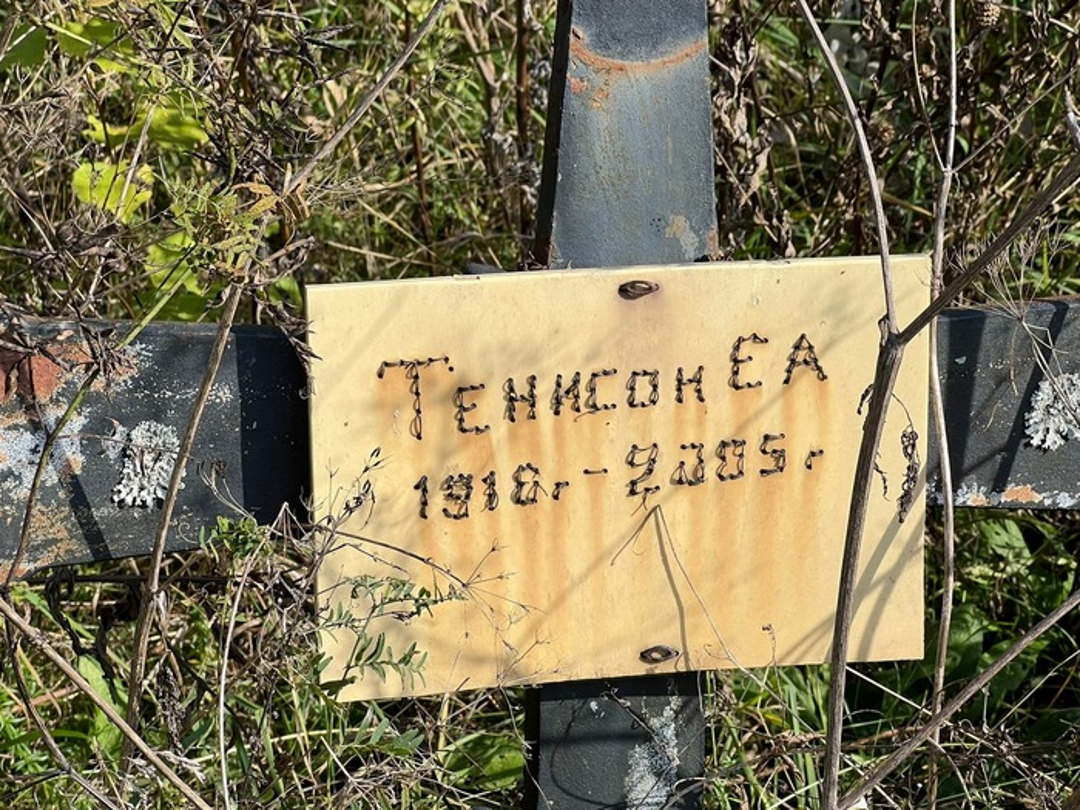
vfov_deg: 16.8
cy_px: 412
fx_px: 2746
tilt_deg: -31.1
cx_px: 603
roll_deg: -2.4
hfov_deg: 22.2
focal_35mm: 88
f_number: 2.8
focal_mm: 9
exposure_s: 1/501
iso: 32
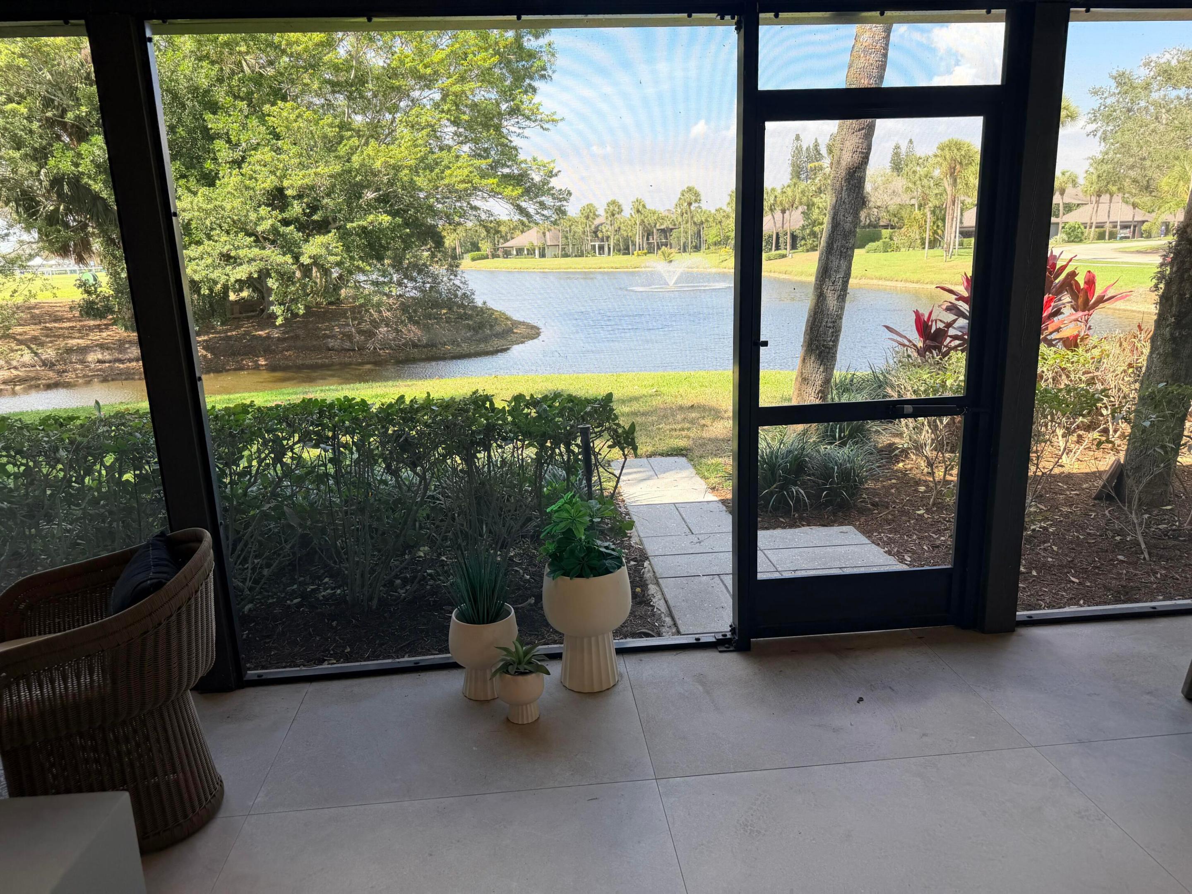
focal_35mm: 24
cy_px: 447
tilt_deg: -12.8
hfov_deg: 71.6
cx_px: 596
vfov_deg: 56.8
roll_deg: +2.1
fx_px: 826
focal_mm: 6.76
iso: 80
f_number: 1.78
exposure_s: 1/555
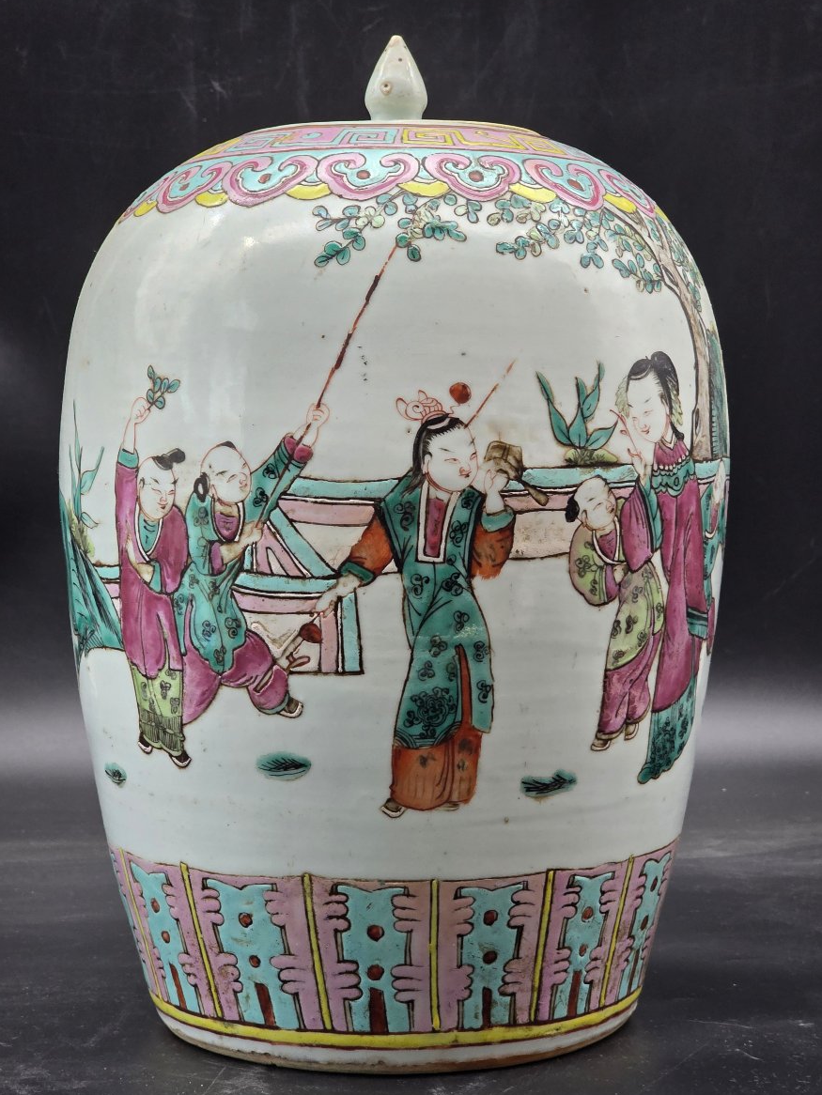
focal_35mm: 71
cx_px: 421
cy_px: 551
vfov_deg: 27.4
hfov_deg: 20.7
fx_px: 2247
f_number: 2.4
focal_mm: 7.9
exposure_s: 1/45.6
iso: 125
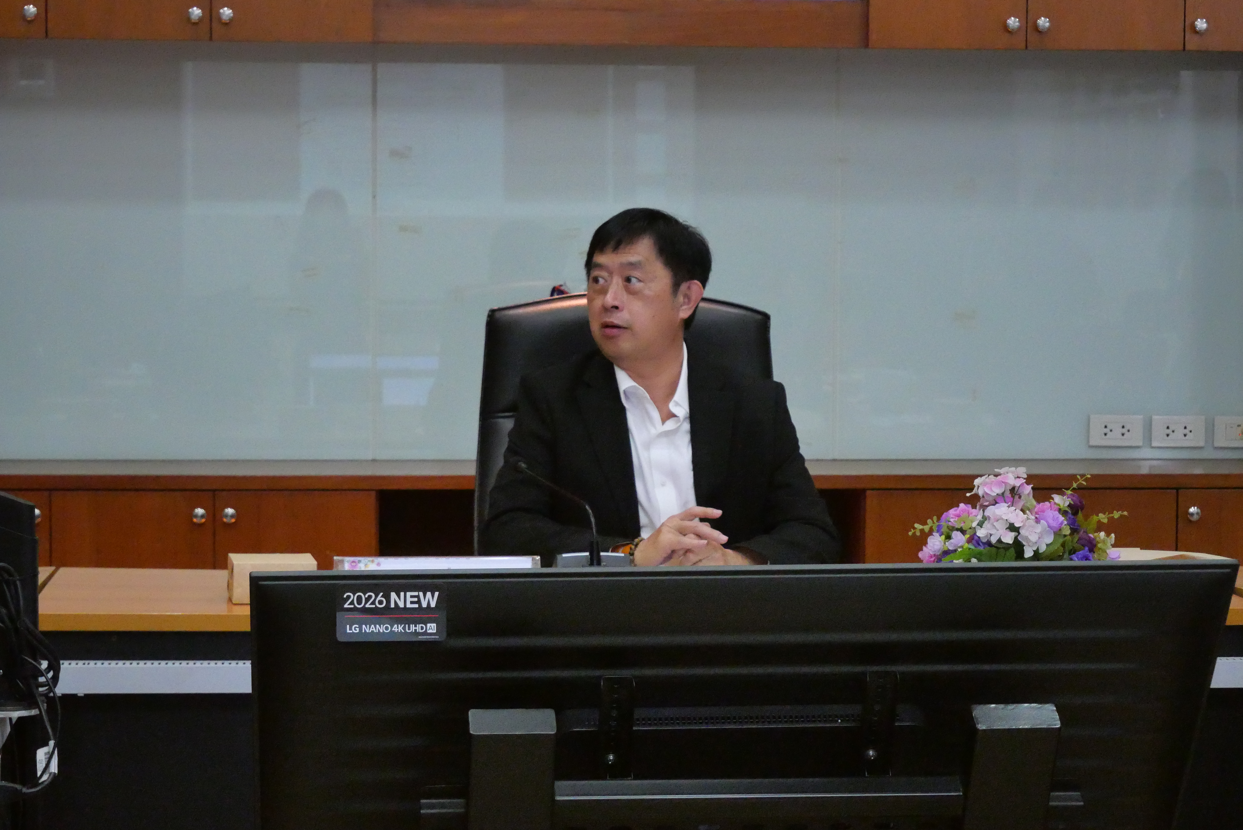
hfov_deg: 22.9
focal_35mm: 89
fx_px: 3075
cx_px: 622
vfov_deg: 15.4
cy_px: 415
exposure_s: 1/160
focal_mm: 43
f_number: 5.6
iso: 6400
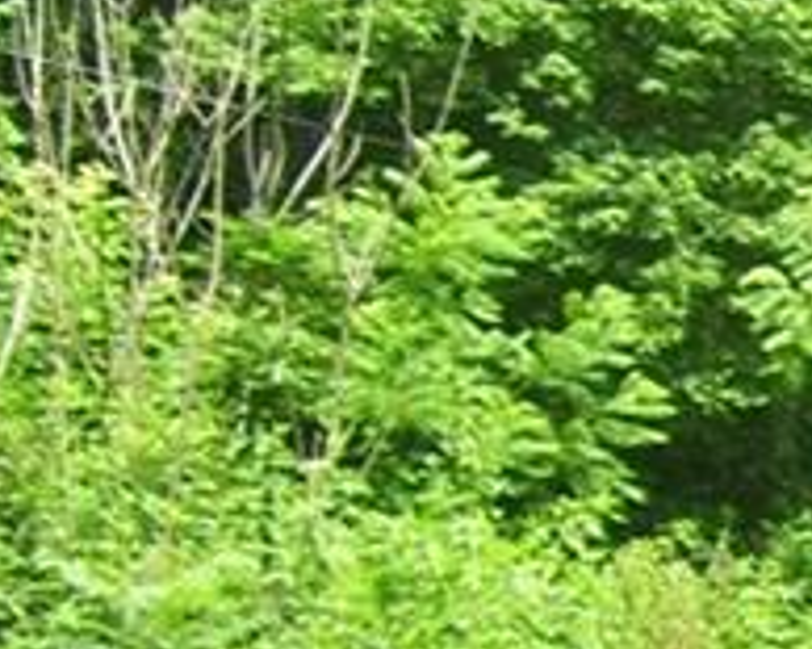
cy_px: 888
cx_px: 1879
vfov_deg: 8.2
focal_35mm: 185
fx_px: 4444
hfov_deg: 9.4
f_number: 2.7
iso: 80
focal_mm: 6
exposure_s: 1/400
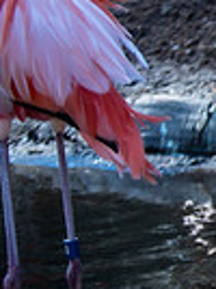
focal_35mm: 292
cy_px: 74
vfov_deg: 6.8
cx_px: 611
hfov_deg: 4.9
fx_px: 2437
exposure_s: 1/400
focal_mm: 70
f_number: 2.8
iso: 200
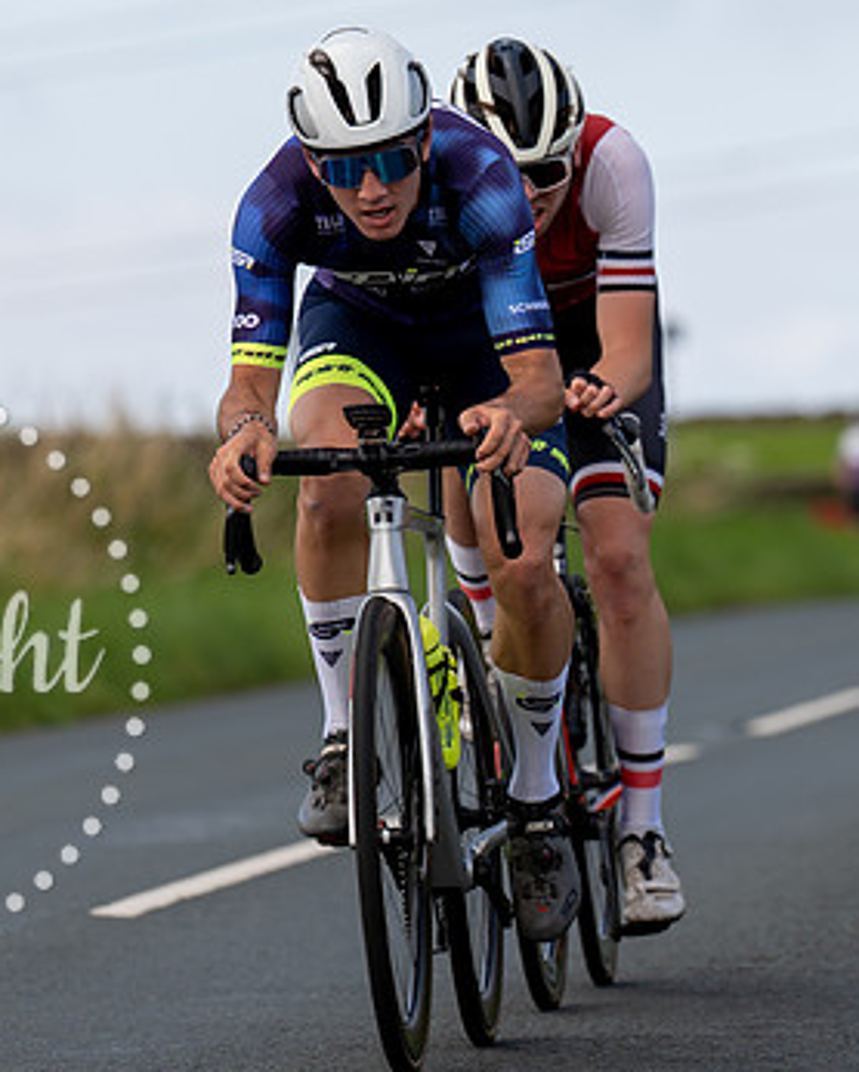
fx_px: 12986
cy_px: 208
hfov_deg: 3.8
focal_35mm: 409
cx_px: 429
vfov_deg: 4.7
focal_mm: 175
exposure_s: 1/800
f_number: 3.5
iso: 100
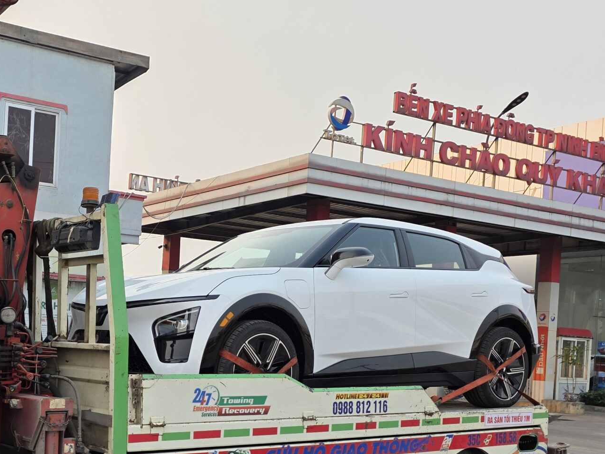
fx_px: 804
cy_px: 355
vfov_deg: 30.8
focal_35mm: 46
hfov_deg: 39.0
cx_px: 88
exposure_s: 1/1632
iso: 80
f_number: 1.7
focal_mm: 6.3
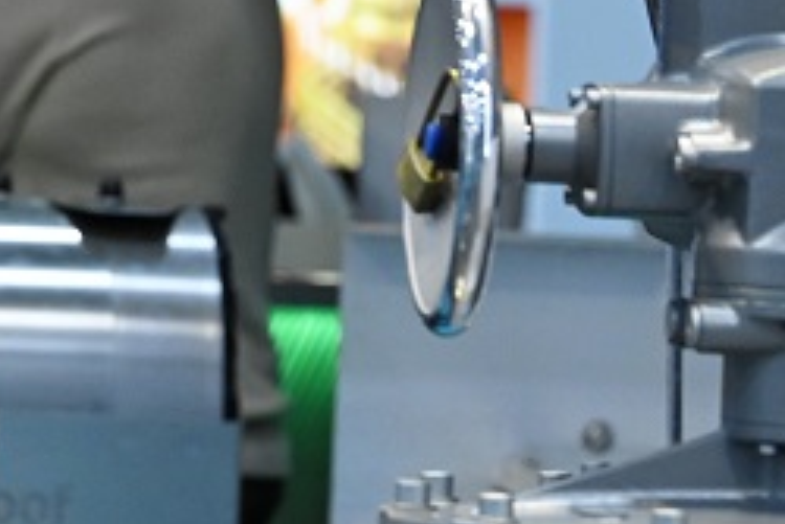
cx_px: -441
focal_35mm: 463
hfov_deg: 4.4
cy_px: -91
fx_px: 10101
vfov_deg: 3.0
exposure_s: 1/250
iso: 3200
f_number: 5.6
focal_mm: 130
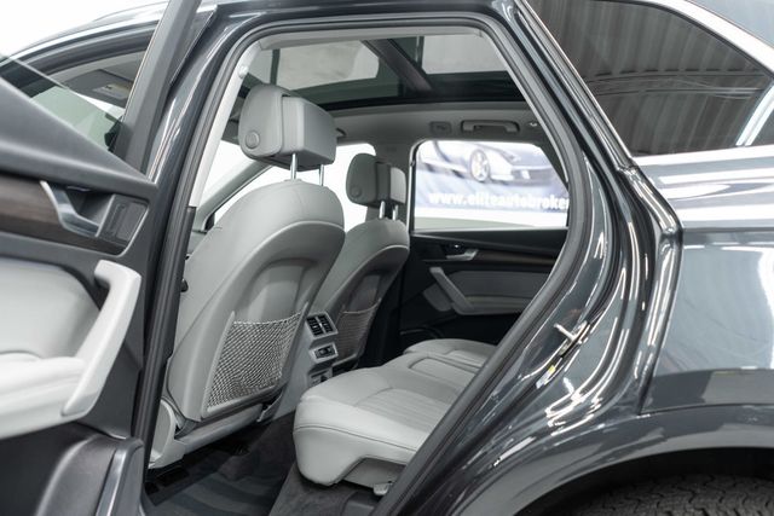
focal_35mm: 28
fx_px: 602
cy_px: 258
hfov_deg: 65.5
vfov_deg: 46.4
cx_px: 387
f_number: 3.2
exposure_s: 1/40
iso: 800
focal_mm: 28
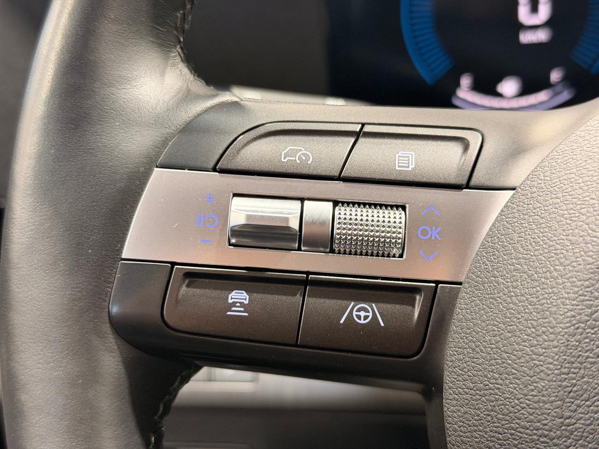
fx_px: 831
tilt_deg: -22.4
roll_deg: +6.8
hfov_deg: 39.7
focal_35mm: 48
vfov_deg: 30.3
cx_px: 300
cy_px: 224
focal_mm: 6.76
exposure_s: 1/60
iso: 250
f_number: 1.78
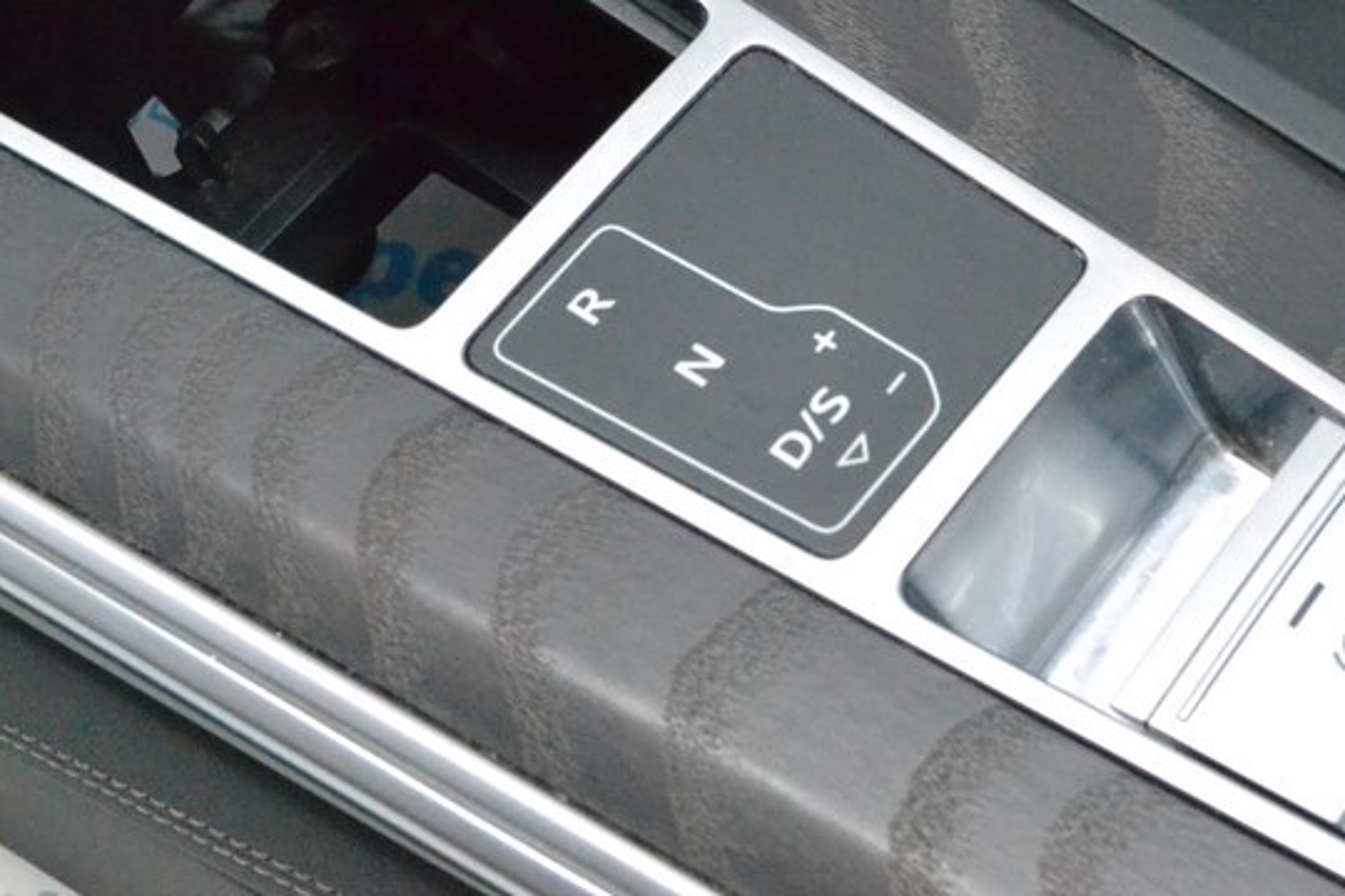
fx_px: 2765
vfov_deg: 18.2
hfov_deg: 26.7
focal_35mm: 74
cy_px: 153
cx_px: 1133
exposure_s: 1/125
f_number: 10
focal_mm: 26
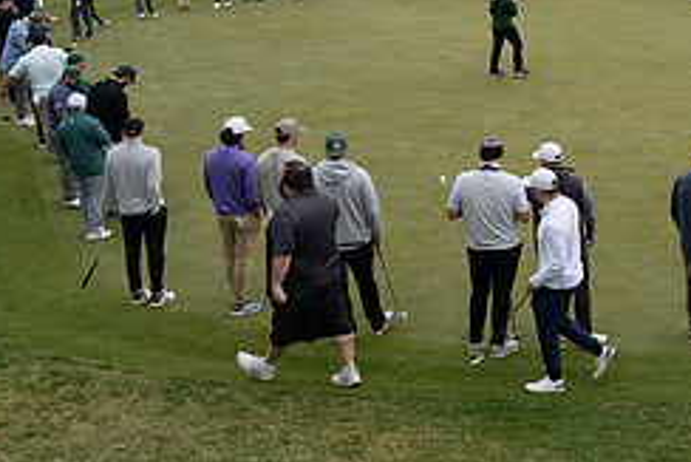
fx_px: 1210
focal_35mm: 63
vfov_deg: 21.1
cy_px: 41
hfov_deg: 29.0
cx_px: 752
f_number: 5.6
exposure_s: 1/320
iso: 320
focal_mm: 25
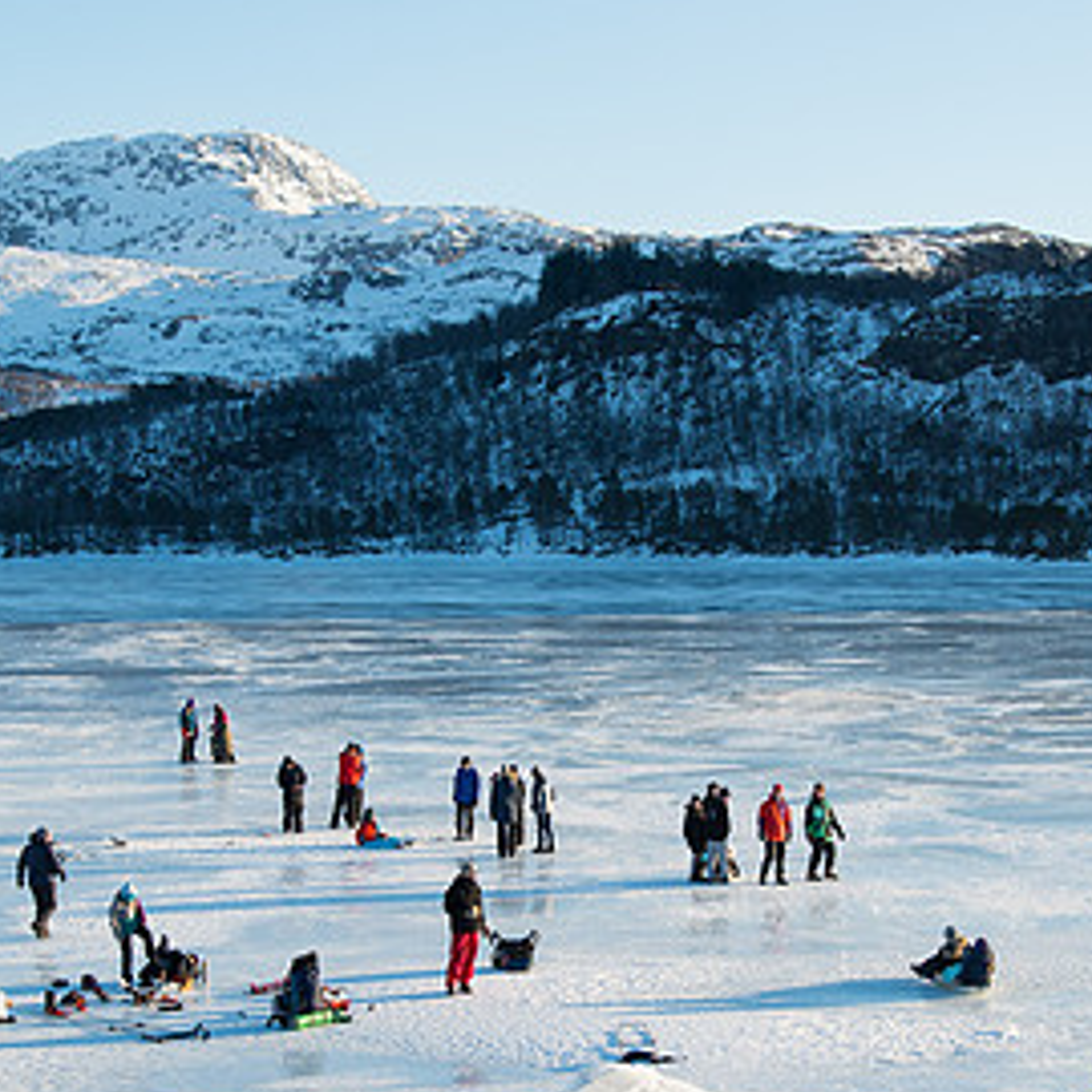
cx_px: 639
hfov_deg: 20.6
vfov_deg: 20.5
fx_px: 2998
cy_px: 766
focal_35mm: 84
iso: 100
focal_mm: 46
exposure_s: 1/200
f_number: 5.6
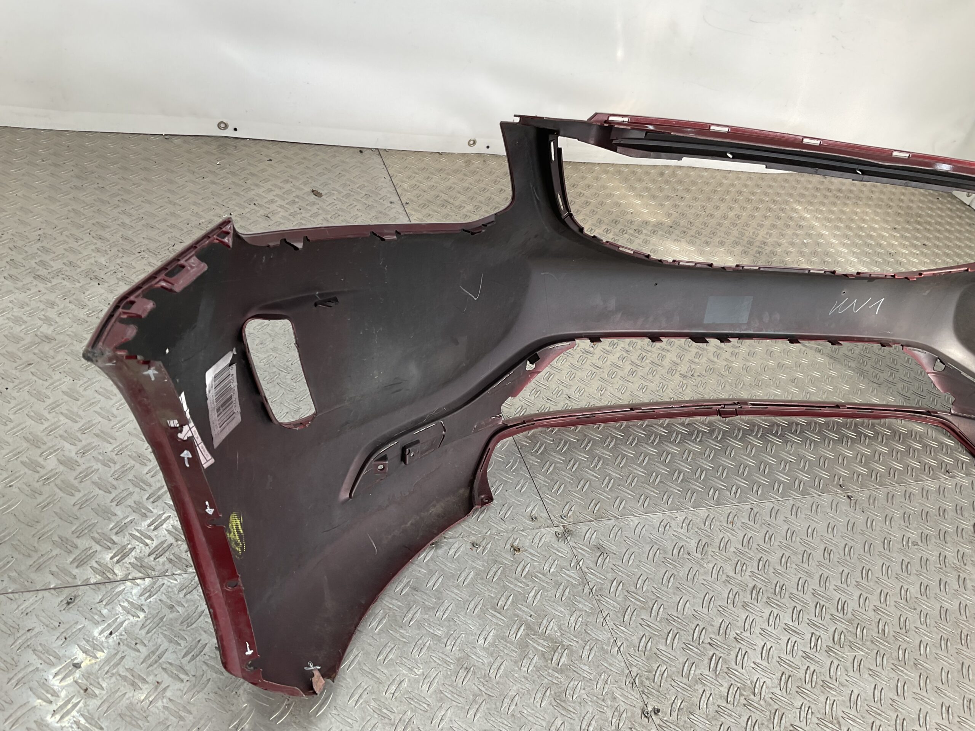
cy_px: 366
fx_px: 817
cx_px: 488
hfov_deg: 61.7
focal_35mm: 29
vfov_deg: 48.2
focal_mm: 3
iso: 16
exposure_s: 1/129
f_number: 1.8
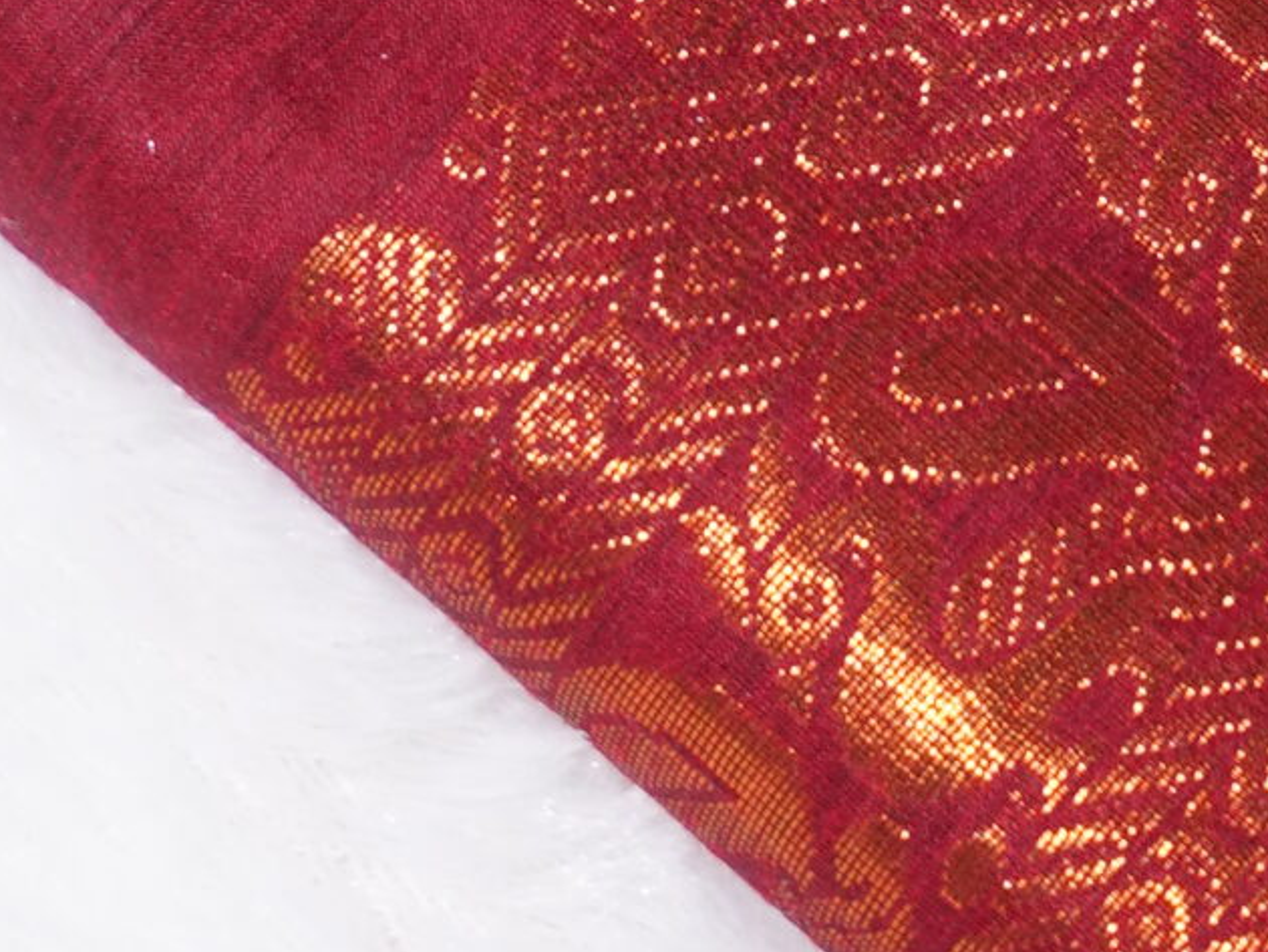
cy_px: -350
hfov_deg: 4.8
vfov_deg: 3.6
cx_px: 711
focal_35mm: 410
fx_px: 15024
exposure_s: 1/200
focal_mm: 70
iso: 400
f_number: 2.8
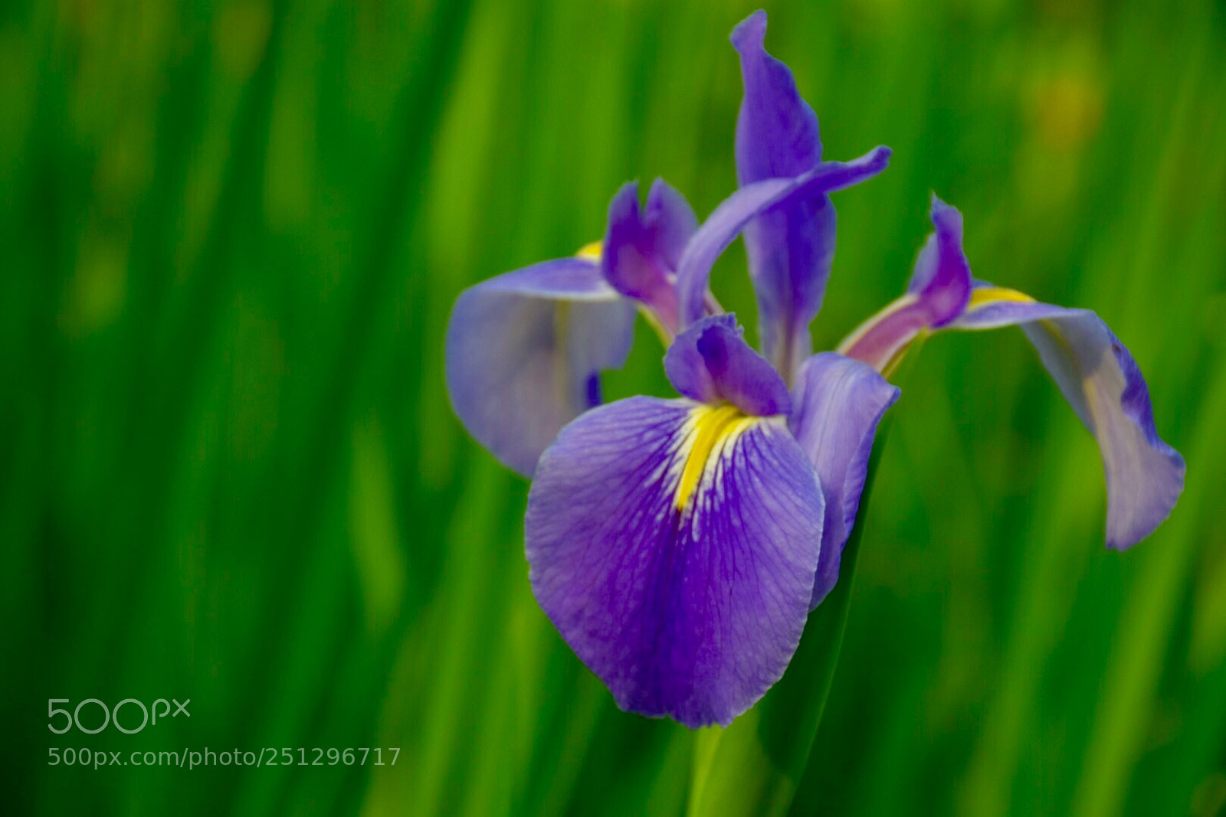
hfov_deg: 15.2
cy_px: 408
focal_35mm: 135
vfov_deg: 10.2
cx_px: 613
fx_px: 4598
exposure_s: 1/160
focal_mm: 90
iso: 125
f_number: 7.1
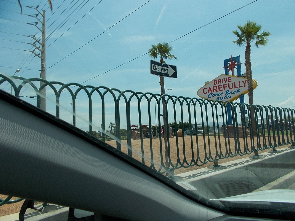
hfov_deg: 67.3
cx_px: 148
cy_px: 110
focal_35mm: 26
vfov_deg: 53.1
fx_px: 222
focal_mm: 4.6
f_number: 3.2
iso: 80
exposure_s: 1/1250
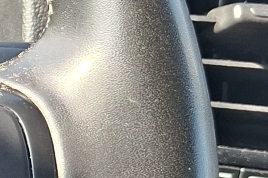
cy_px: 237
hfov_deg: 9.3
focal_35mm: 178
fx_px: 1324
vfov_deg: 7.6
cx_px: -515
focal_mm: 5.54
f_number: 1.8
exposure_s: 1/148
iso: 50
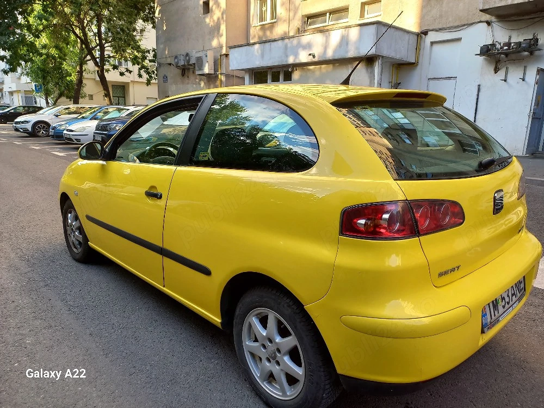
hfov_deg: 69.4
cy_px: 204
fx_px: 393
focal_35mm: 25
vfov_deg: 54.9
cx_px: 272
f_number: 1.8
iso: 50
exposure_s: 1/125
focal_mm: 4.65
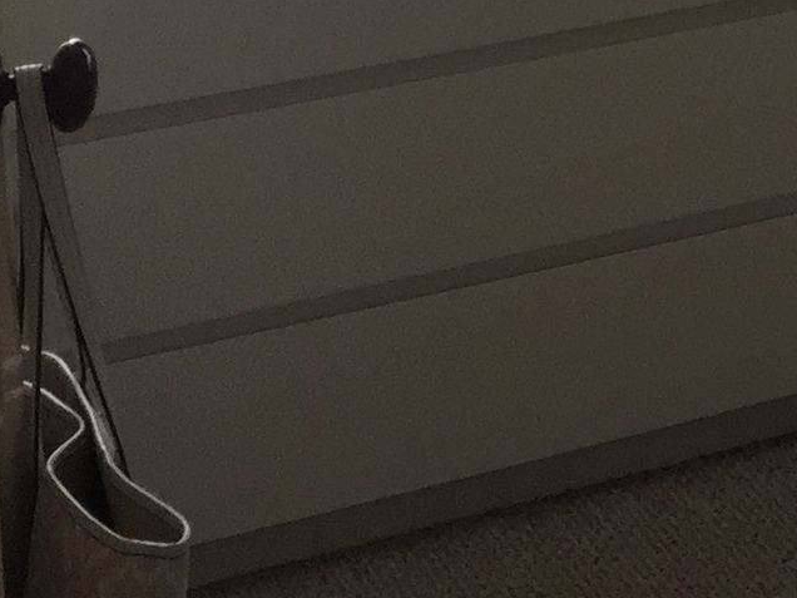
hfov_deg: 11.6
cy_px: -585
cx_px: 1900
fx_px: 3223
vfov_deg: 9.9
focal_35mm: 140
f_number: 2.2
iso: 50
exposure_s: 1/100
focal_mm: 4.15
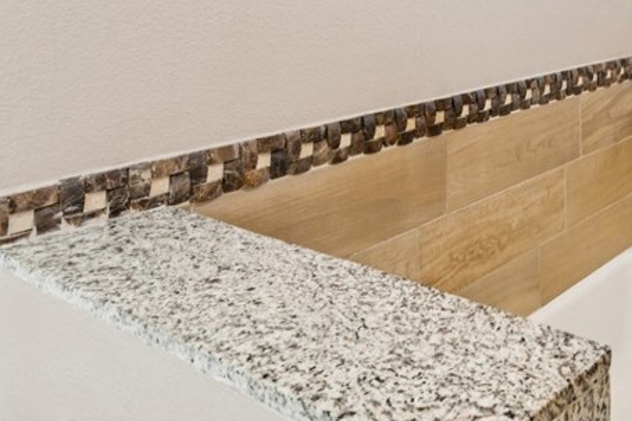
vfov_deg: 32.2
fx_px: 659
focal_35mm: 38
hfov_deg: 41.8
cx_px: 678
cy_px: -13
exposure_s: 1.6
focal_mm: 16.7
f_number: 13
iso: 100
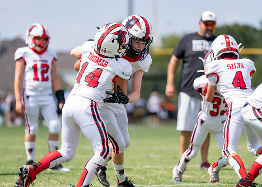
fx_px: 1572
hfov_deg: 9.5
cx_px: 131
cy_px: 94
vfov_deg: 6.8
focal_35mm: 211
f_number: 2.8
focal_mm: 200
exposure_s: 1/2500
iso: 200
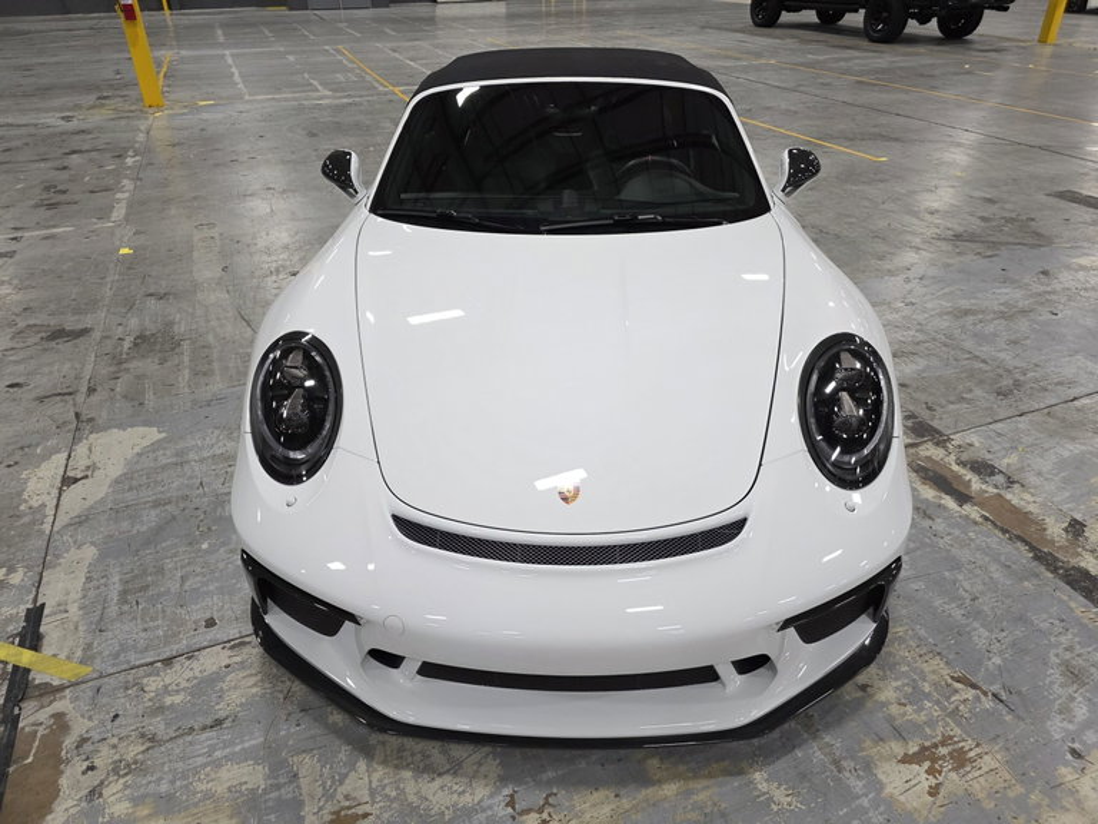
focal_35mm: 23
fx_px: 730
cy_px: 412
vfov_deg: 58.9
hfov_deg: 73.9
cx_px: 549
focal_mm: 6.3
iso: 160
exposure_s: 1/120
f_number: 1.7
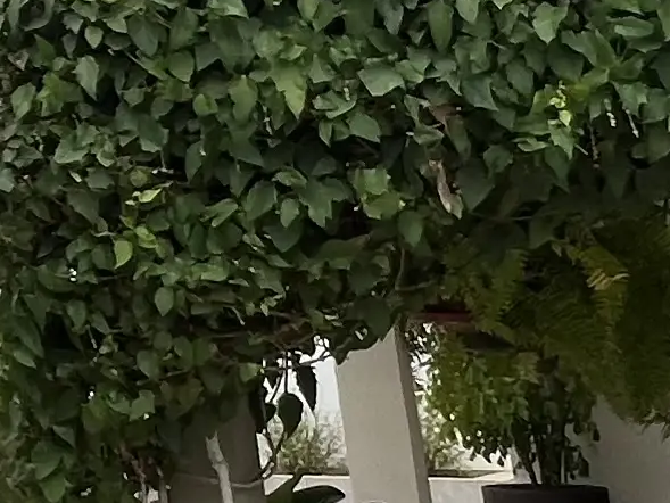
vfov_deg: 15.9
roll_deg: -0.2
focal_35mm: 89
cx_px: -601
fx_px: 1723
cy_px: -121
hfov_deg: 17.2
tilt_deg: +15.9
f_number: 1.8
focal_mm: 1.57
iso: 32
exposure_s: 1/152
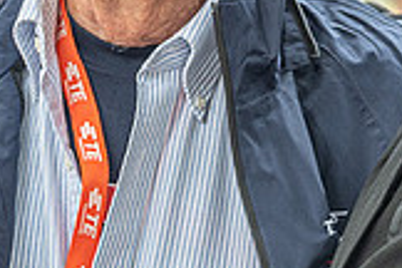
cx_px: 156
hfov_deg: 6.6
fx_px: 3506
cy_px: -109
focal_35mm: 314
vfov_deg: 4.4
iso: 500
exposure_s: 1/200
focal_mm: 78
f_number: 4
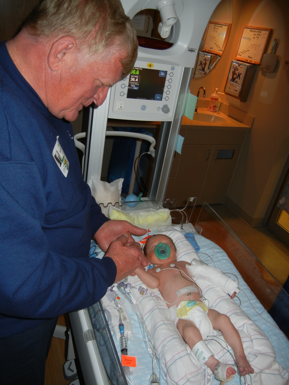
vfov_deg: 60.0
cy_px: 192
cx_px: 144
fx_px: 334
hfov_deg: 46.8
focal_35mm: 30
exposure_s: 1/30
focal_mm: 5.4
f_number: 3.5
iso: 200
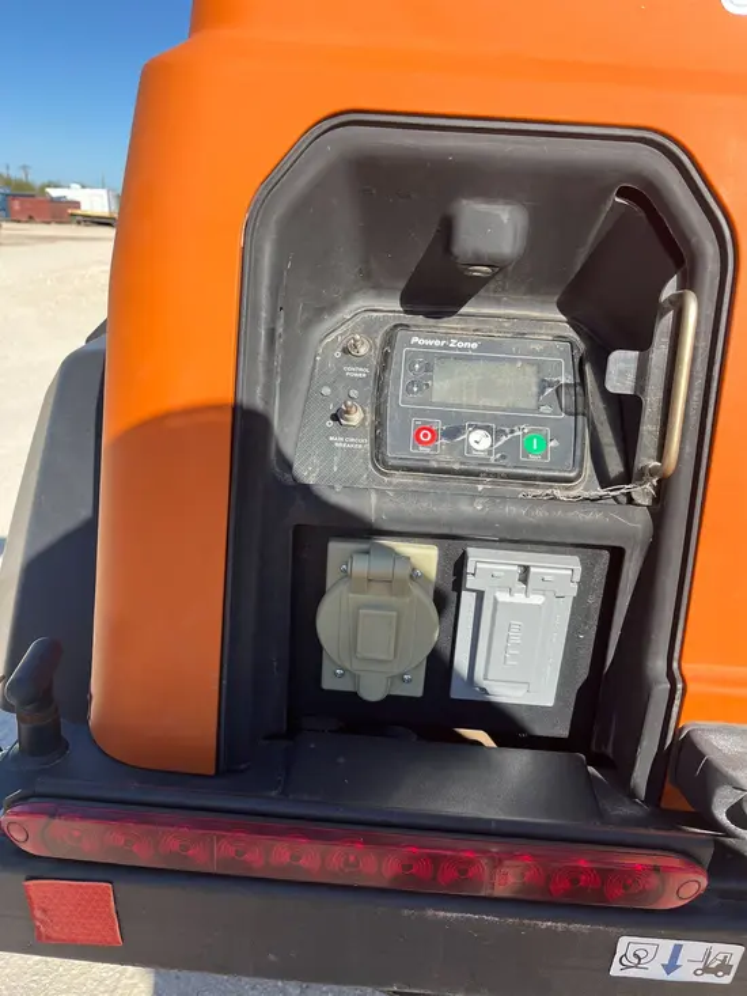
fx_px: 748
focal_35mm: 26
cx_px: 374
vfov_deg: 67.3
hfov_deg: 53.1
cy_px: 498
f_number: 1.6
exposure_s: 1/1802
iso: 50
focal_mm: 5.1
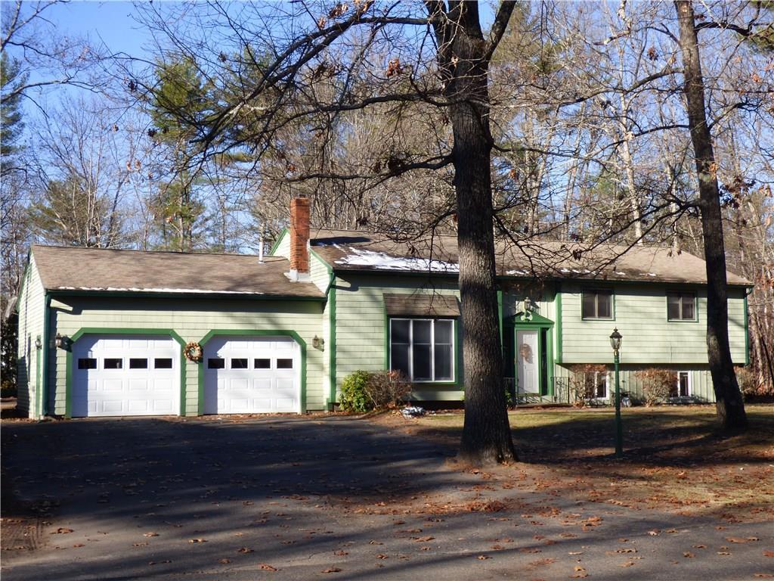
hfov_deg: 39.7
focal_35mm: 48
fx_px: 1073
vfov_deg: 30.3
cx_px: 387
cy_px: 290
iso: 100
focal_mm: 8.24
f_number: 3.8
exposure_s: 1/400
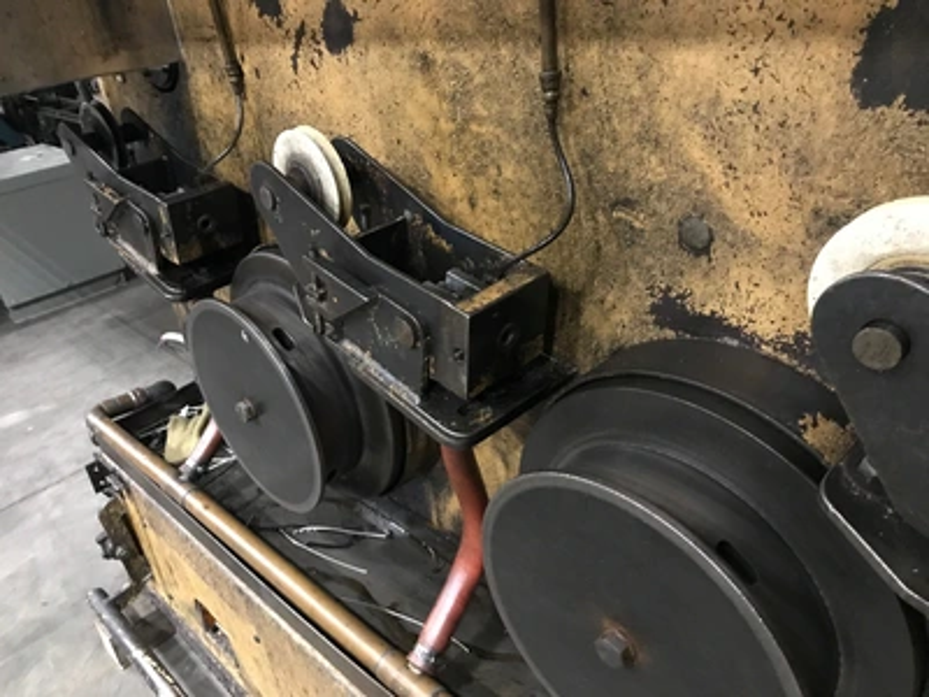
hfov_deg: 63.4
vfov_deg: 49.7
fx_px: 751
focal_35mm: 28
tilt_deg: -27.9
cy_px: 348
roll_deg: +6.8
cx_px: 464
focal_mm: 3.99
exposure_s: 1/4
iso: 100
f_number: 1.8
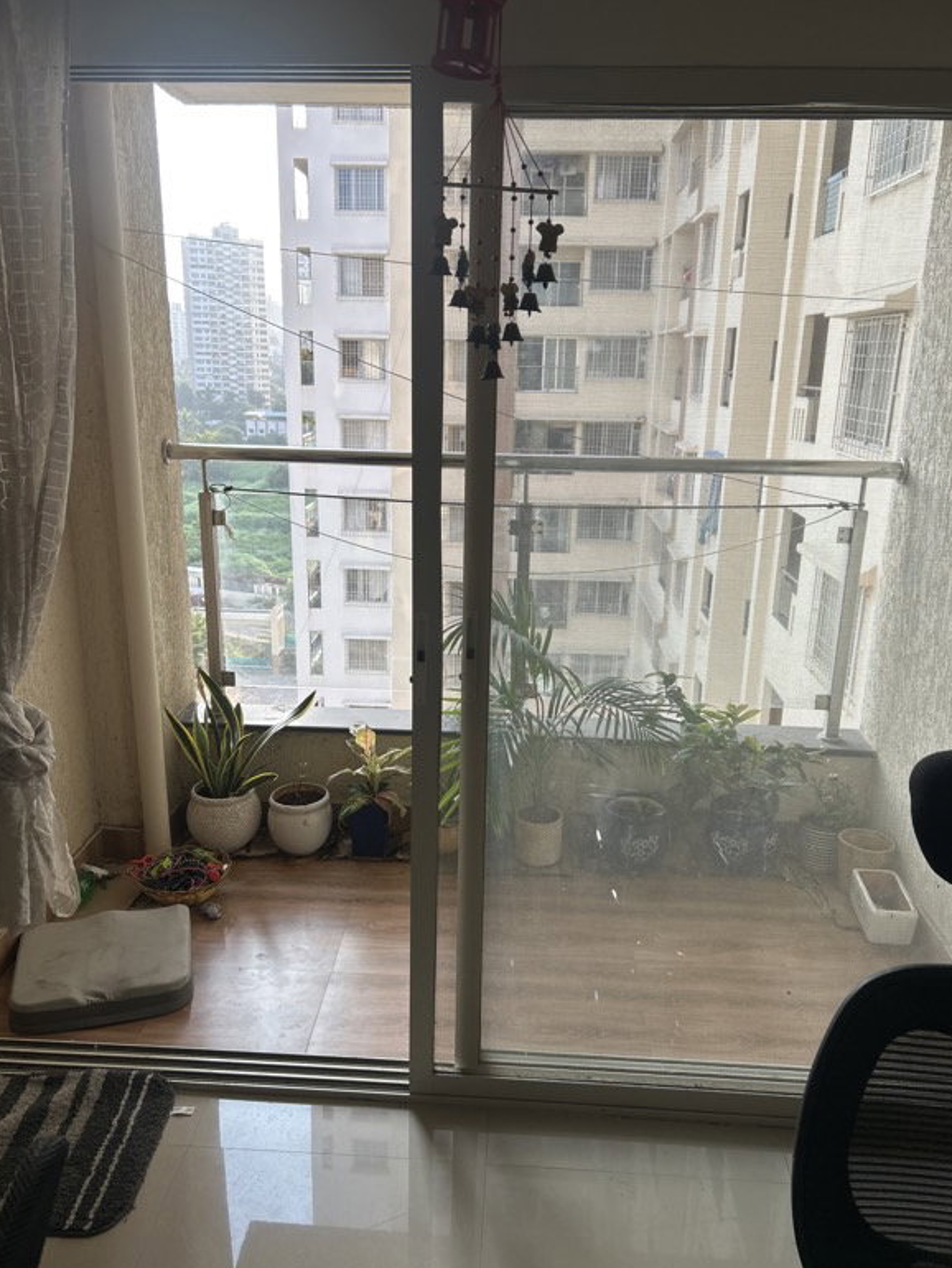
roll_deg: -1.0
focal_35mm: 27
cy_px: 657
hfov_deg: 51.4
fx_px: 990
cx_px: 469
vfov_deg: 65.3
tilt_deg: -17.6
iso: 50
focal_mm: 5.7
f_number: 1.5
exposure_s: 1/389
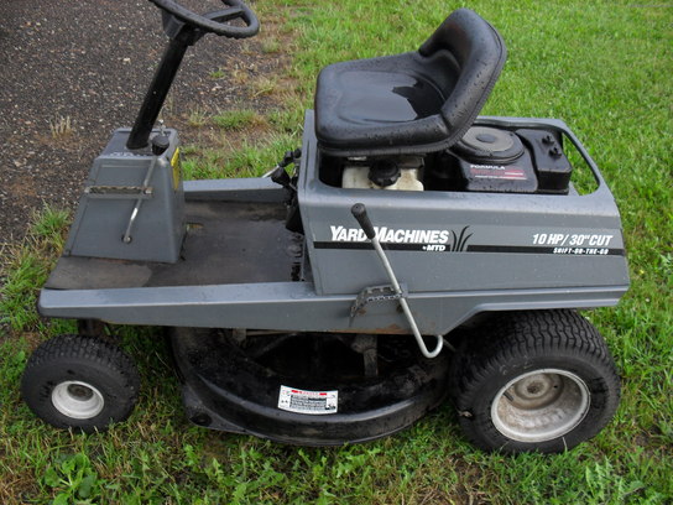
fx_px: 680
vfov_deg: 40.7
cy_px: 252
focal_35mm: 35
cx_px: 336
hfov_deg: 52.6
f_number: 3.2
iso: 100
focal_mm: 6.3
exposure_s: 1/45
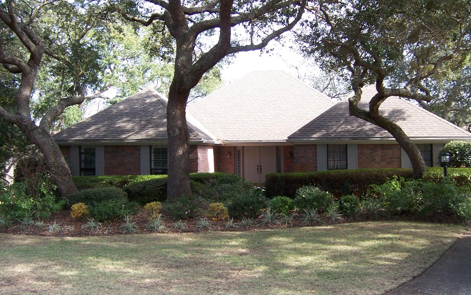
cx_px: 234
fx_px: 462
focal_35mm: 36
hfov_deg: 54.0
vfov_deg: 35.3
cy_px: 135
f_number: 3.4
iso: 80
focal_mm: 5.5
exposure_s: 1/90
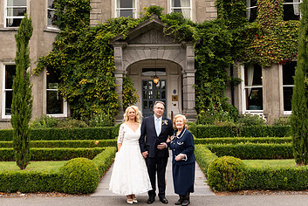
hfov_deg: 42.7
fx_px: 394
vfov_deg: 29.2
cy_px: 75
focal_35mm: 46
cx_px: 151
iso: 250
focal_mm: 28
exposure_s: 1/200
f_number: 5.6
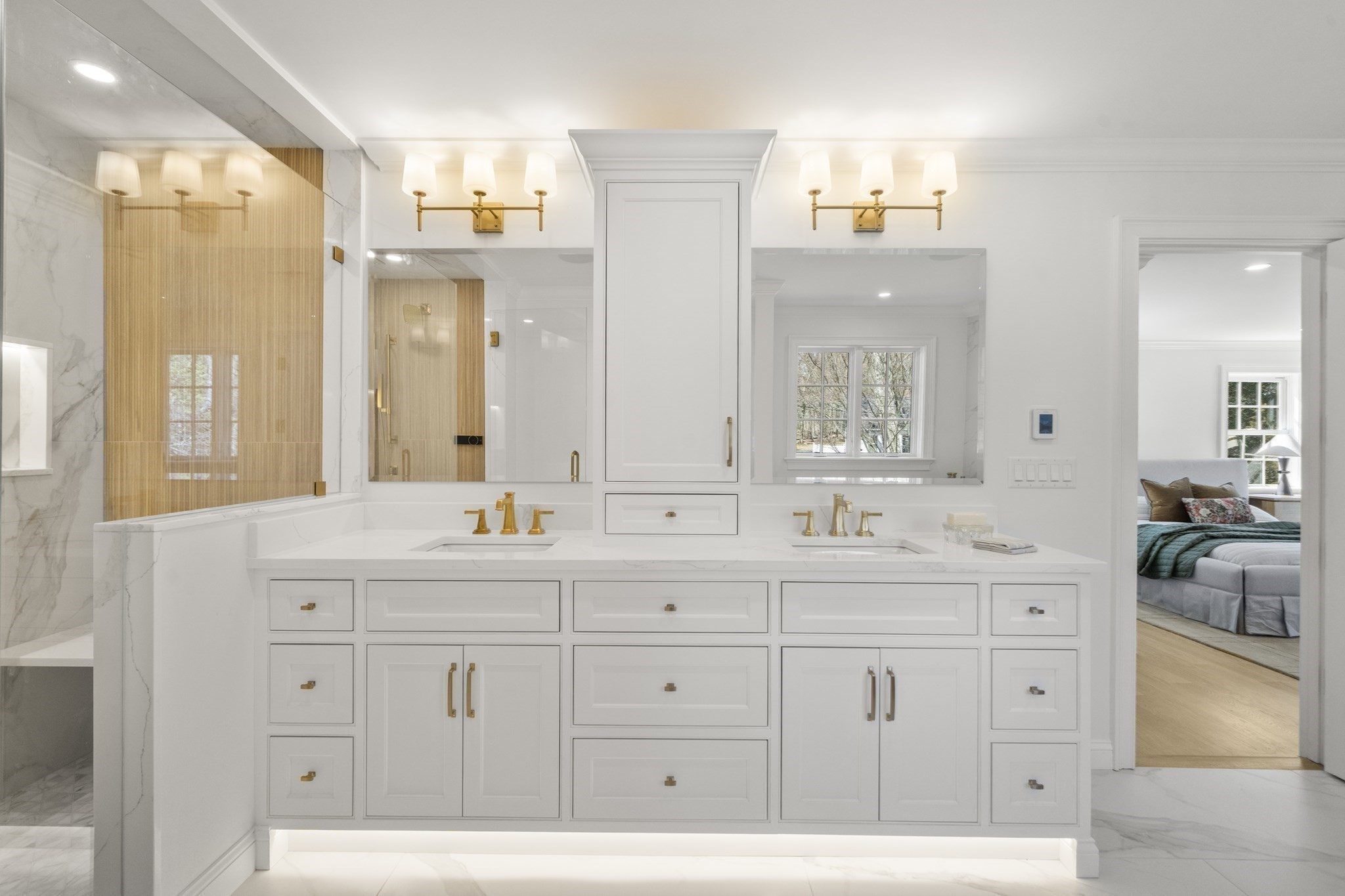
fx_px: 523
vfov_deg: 81.2
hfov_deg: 104.3
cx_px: 672
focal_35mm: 14
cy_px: 448
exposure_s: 1/40
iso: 800
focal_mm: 14
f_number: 9
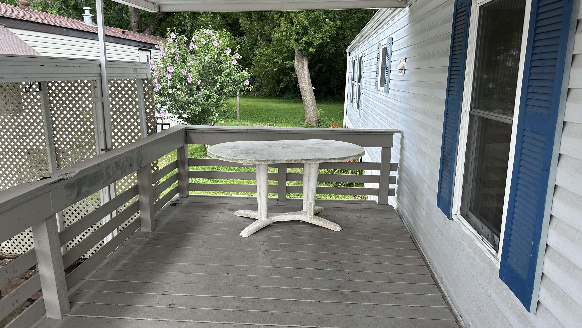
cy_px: 157
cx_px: 285
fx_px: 417
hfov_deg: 69.9
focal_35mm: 27
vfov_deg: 42.9
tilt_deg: -9.5
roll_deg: -0.8
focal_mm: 6.86
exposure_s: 1/454
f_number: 1.78
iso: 80
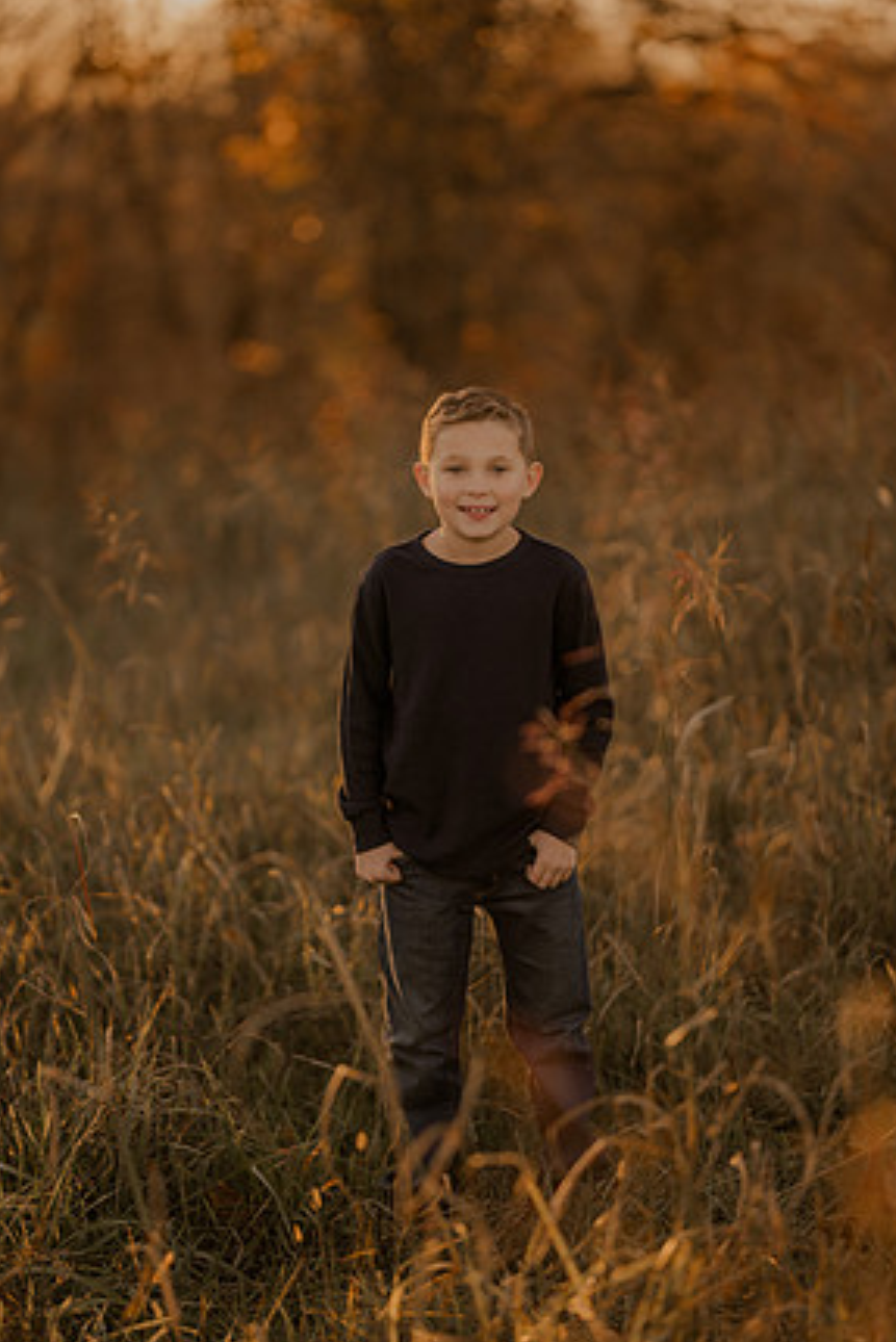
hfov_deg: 15.4
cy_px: 674
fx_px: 3320
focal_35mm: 89
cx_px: 437
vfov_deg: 22.9
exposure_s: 1/1000
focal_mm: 85
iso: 200
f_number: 1.4
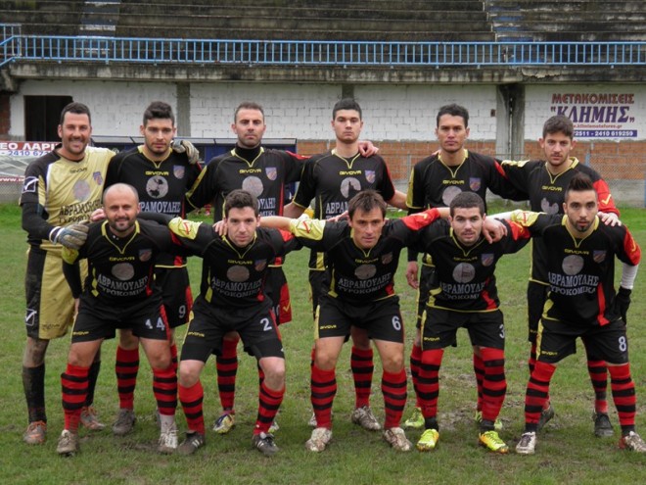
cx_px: 323
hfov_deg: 26.7
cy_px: 242
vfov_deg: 20.2
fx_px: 1362
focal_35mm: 73
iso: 50
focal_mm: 13.2
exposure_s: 1/100
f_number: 3.9
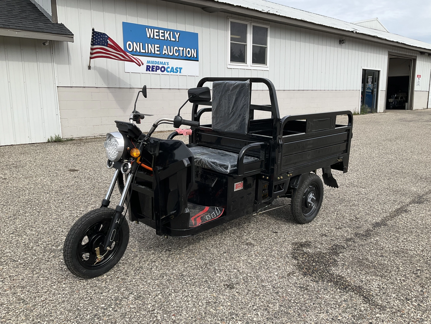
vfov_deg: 48.2
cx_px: 216
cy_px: 162
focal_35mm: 29
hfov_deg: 61.7
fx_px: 361
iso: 25
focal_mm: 3
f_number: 1.8
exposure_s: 1/1377
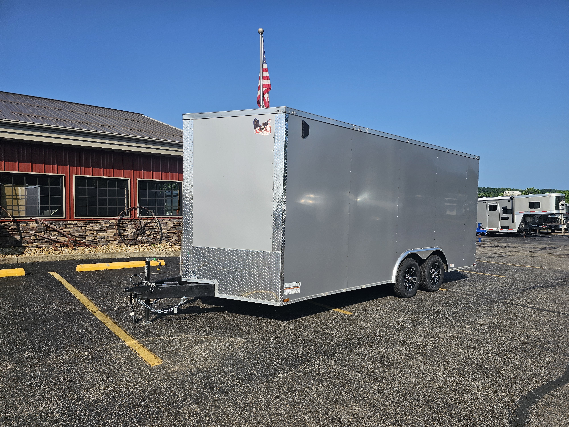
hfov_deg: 73.9
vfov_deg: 58.9
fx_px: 378
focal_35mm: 23
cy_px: 214
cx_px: 284
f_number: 1.7
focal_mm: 6.3
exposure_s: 1/950
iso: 10
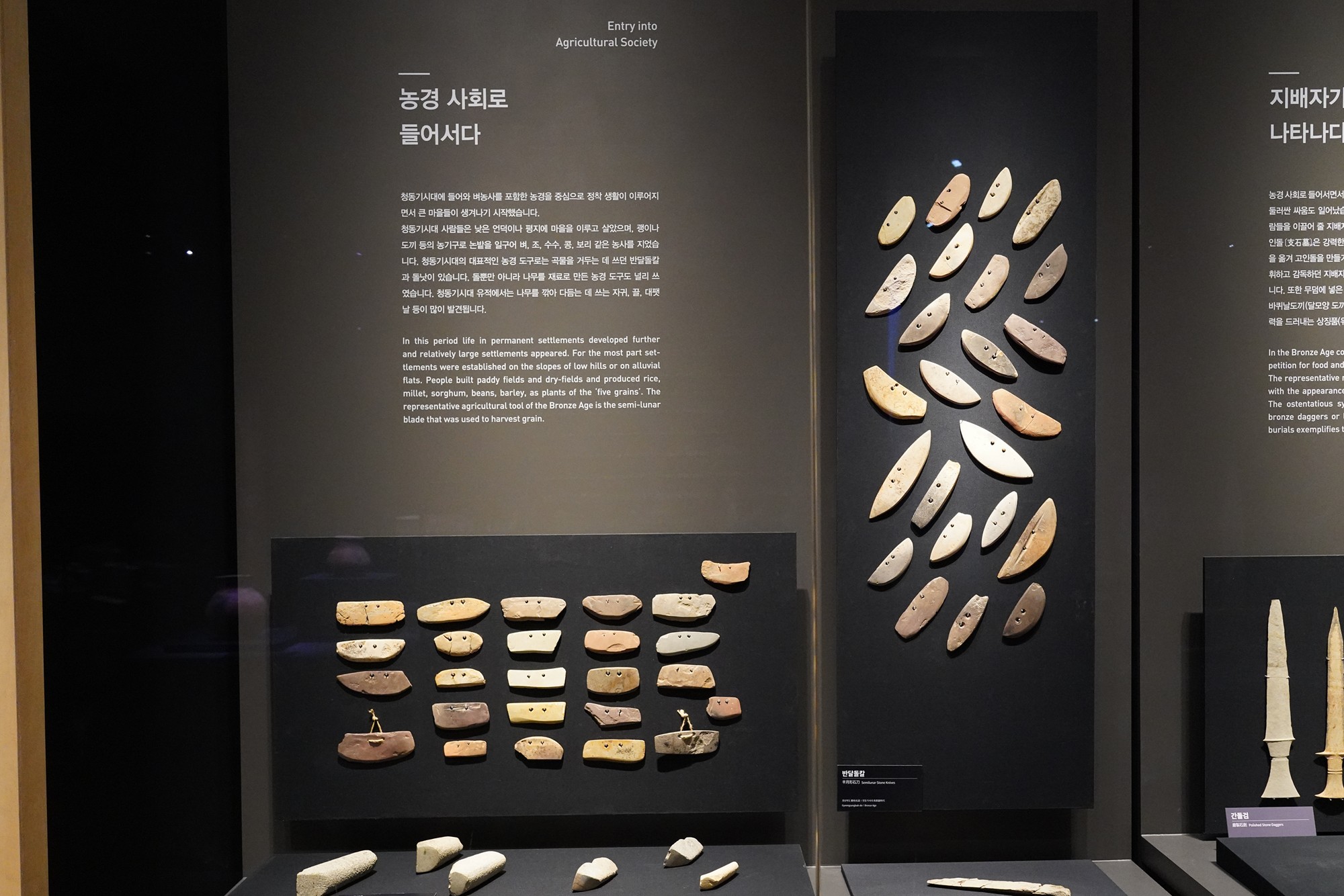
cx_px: 672
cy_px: 448
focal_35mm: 37
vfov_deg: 36.0
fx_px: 1381
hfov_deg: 51.9
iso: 6400
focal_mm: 37
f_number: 5
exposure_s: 1/100
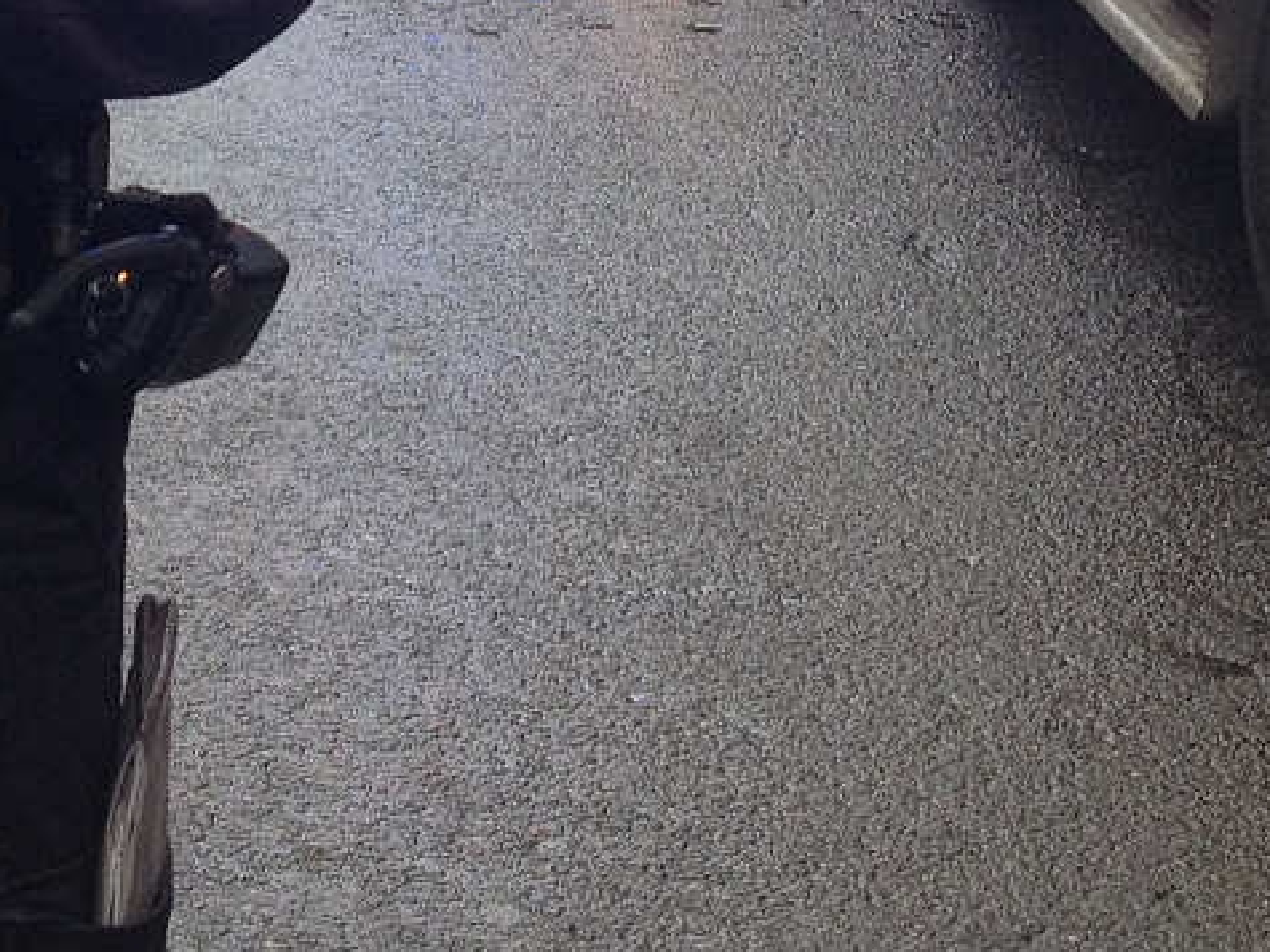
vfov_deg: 12.1
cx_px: 444
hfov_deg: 16.7
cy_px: -393
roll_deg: +0.9
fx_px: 4328
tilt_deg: -5.4
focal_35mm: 118
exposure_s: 1/120
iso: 64
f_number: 2.4
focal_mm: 4.28
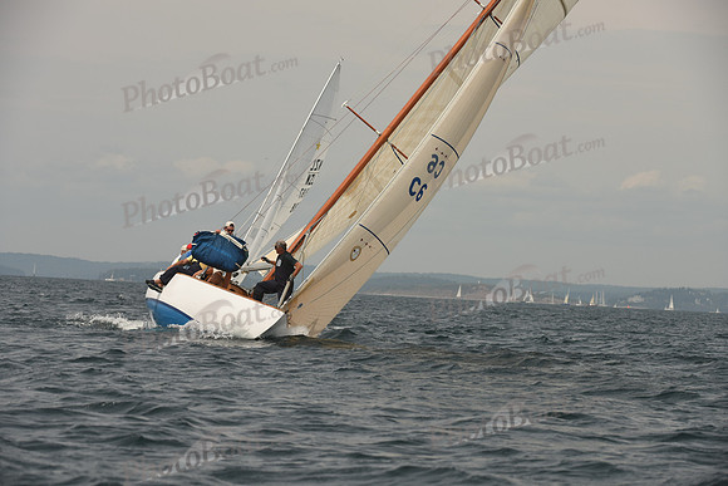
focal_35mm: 200
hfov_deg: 10.3
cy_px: 243
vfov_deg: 6.9
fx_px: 4045
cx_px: 364
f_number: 7.1
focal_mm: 200
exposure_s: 1/1000
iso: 250
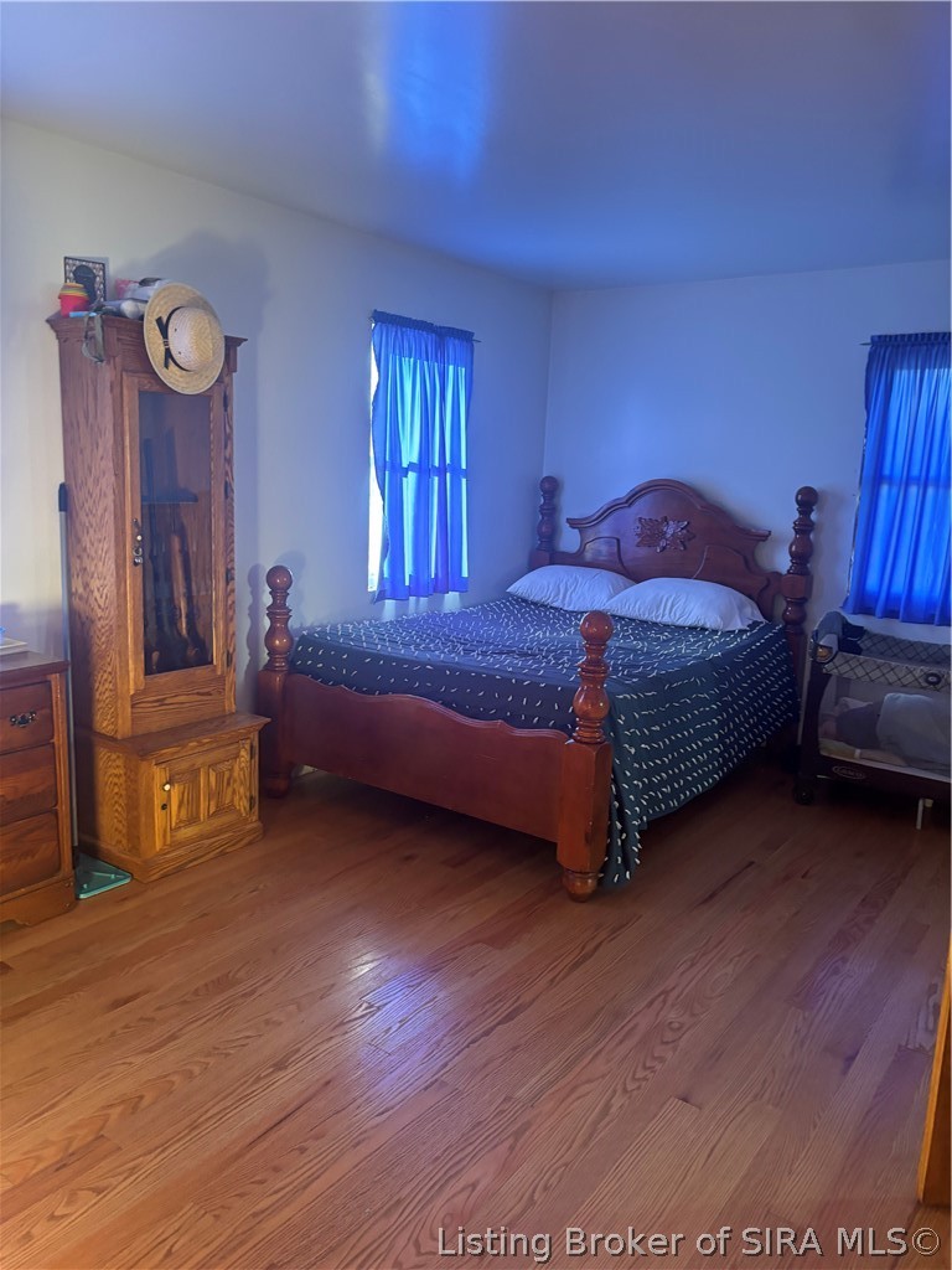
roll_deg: -2.6
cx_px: 476
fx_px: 953
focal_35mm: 26
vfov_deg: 67.3
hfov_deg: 53.1
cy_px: 635
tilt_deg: -10.2
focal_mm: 5.96
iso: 320
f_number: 1.6
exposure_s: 1/60
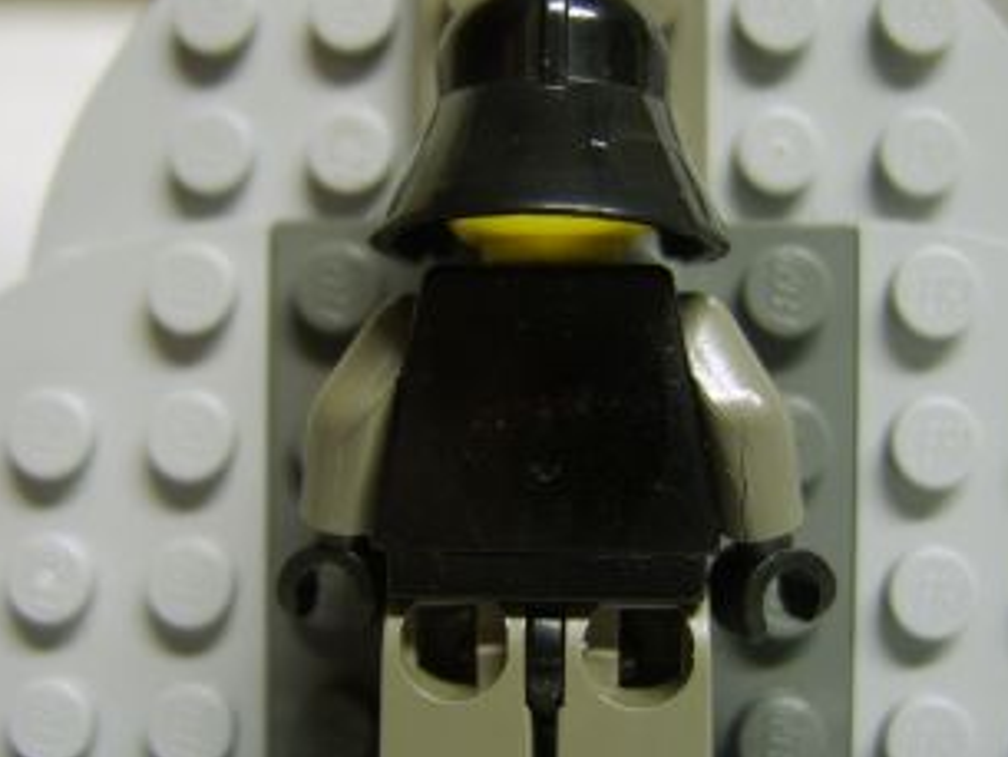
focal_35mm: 39
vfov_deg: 36.8
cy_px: 340
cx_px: 519
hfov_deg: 47.8
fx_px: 1136
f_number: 2.7
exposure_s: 1/5
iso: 71
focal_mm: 8.13
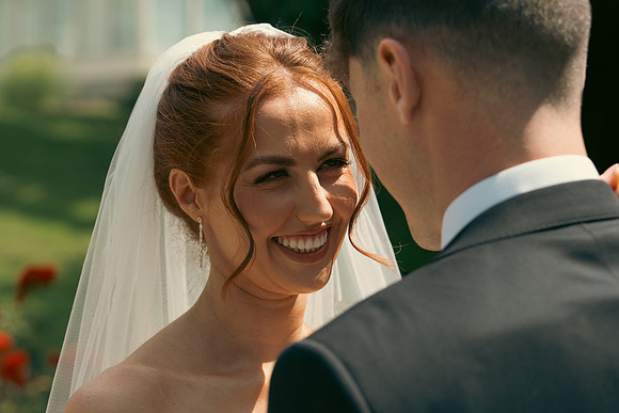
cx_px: 310
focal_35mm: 105
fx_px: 1806
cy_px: 206
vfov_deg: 13.0
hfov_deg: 19.5
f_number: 3.5
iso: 200
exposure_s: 1/1600
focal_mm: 70
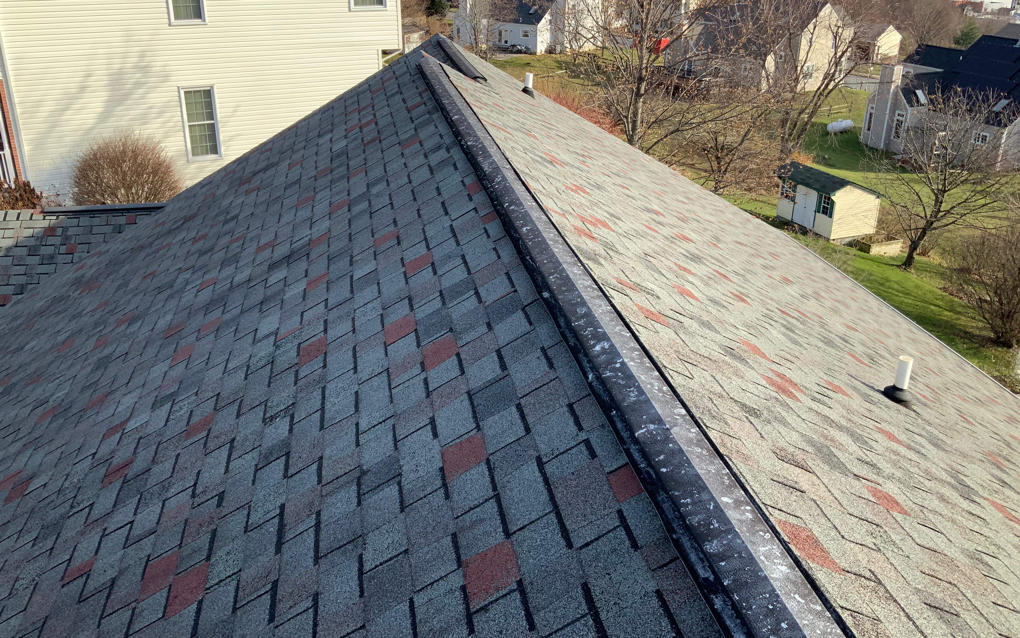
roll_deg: +1.1
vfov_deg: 40.5
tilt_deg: -22.1
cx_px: 512
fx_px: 862
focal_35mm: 31
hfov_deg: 61.2
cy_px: 264
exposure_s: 1/728
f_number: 1.8
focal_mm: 3
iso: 16
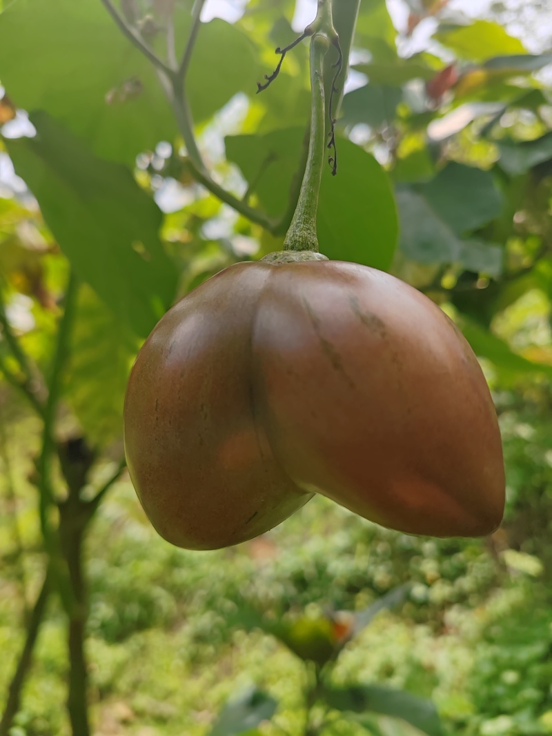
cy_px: 368
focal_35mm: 27
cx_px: 276
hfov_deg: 51.3
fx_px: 574
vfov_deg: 65.3
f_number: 1.8
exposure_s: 1/730
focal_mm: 6.14
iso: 50
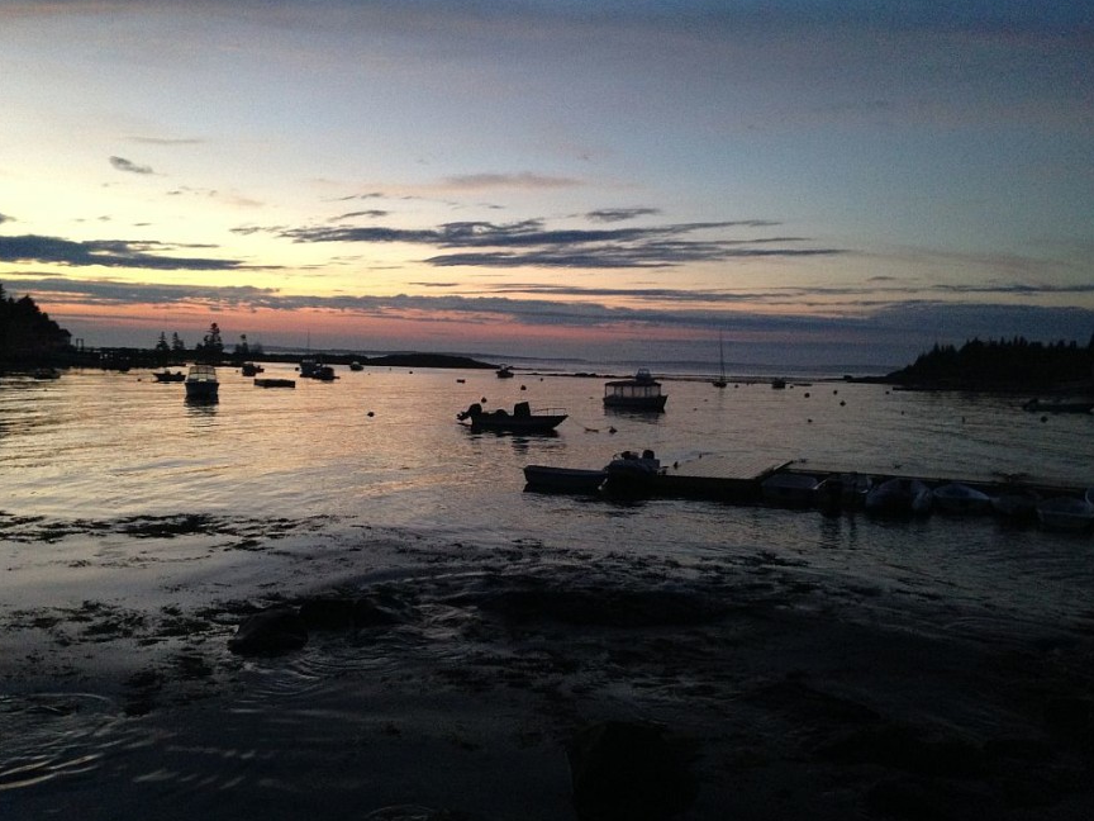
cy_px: 404
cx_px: 539
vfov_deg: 41.8
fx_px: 1075
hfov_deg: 54.0
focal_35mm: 34
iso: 320
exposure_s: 1/20
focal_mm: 4.12
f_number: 2.4
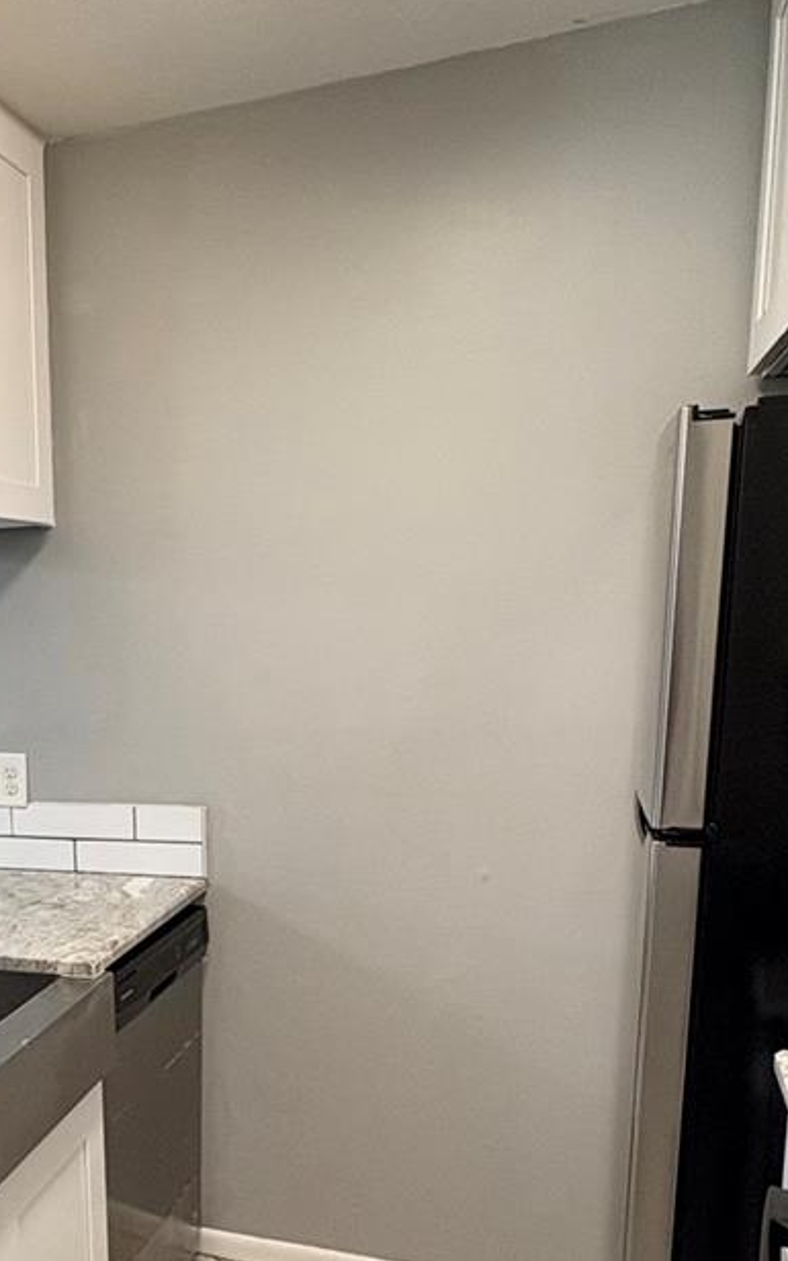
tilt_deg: -9.6
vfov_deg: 51.8
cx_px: 8
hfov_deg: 31.9
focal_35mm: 37
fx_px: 1271
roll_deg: +1.8
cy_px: 839
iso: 160
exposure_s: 1/60
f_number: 2.2
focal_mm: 2.22
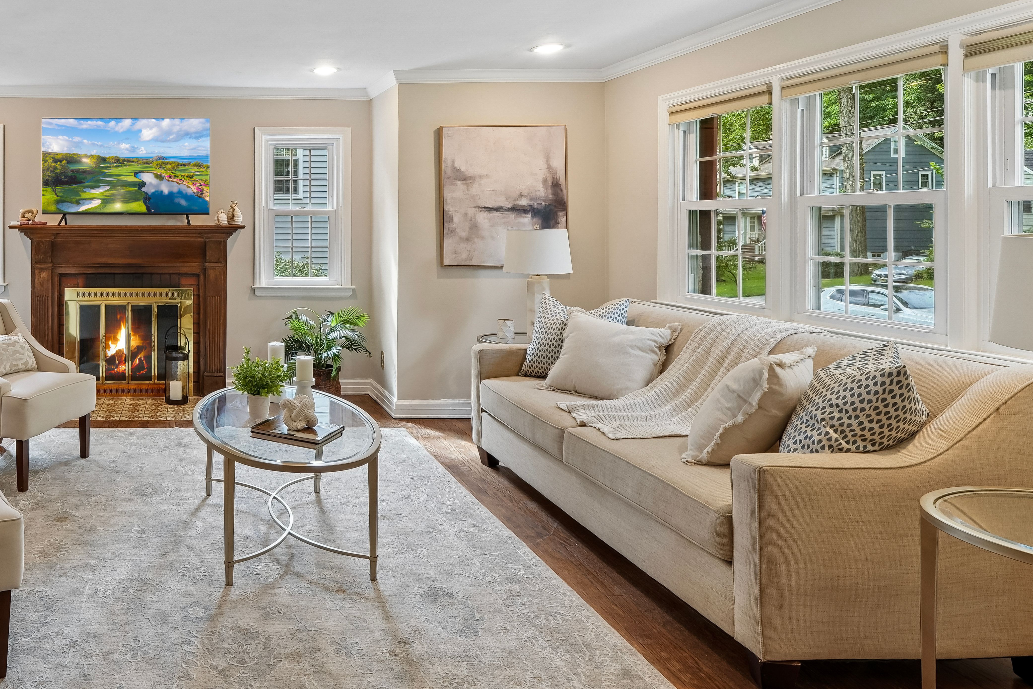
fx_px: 717
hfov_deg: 64.8
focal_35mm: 25
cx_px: 198
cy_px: 223
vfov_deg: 50.3
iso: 100
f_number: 11
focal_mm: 12
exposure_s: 1/3.33
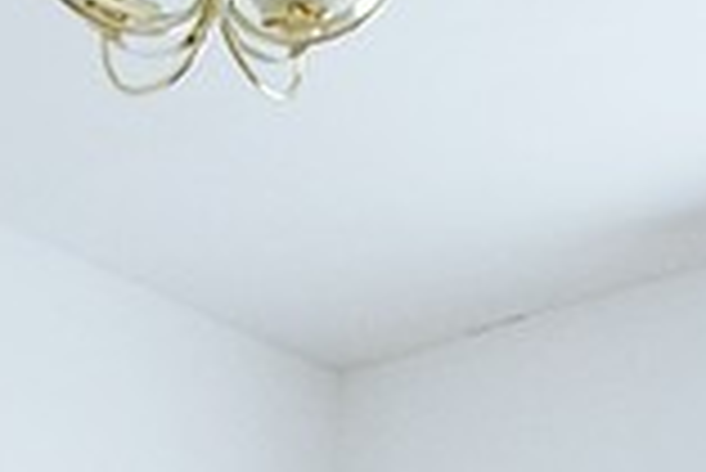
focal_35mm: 98
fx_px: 1924
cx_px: 445
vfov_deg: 12.2
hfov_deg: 20.8
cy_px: 982
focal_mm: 10
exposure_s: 1/15
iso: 400
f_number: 5.6
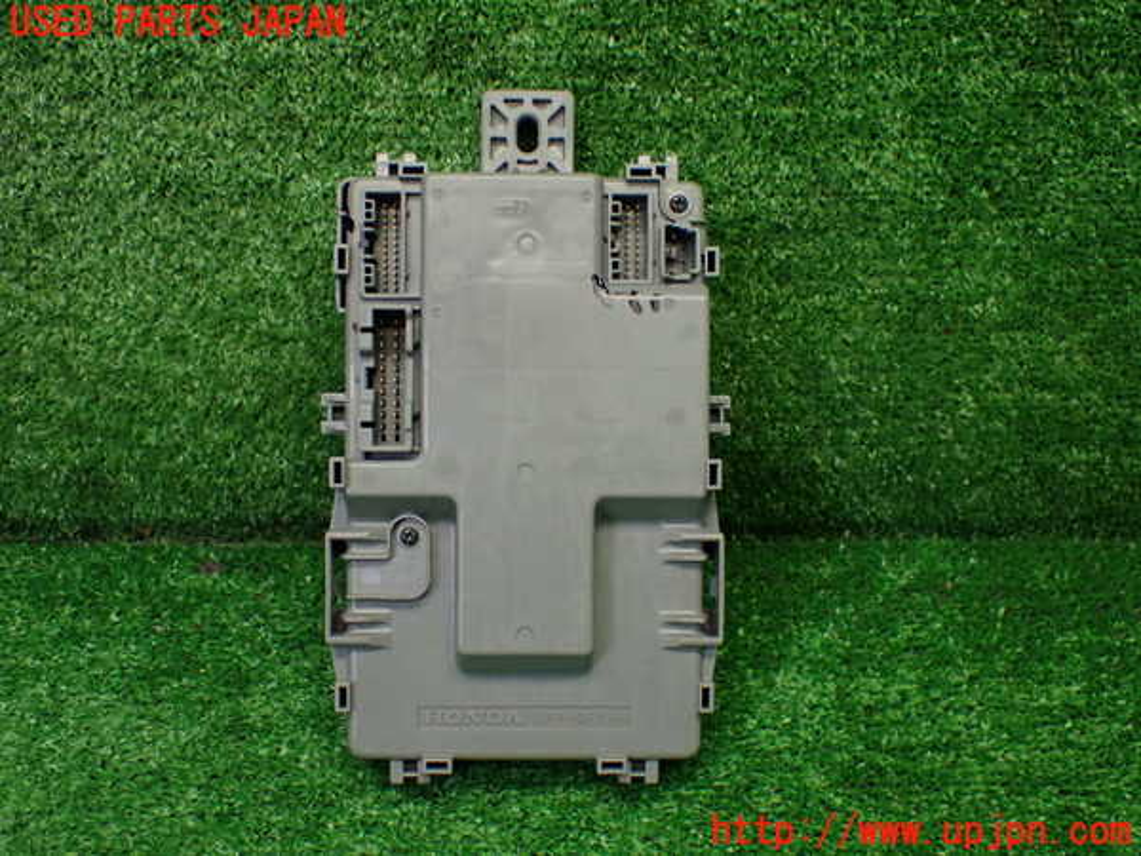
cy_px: 428
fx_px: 1549
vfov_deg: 30.9
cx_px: 570
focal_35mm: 47
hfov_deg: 40.4
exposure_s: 1/125
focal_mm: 8.4
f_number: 3.1
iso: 800
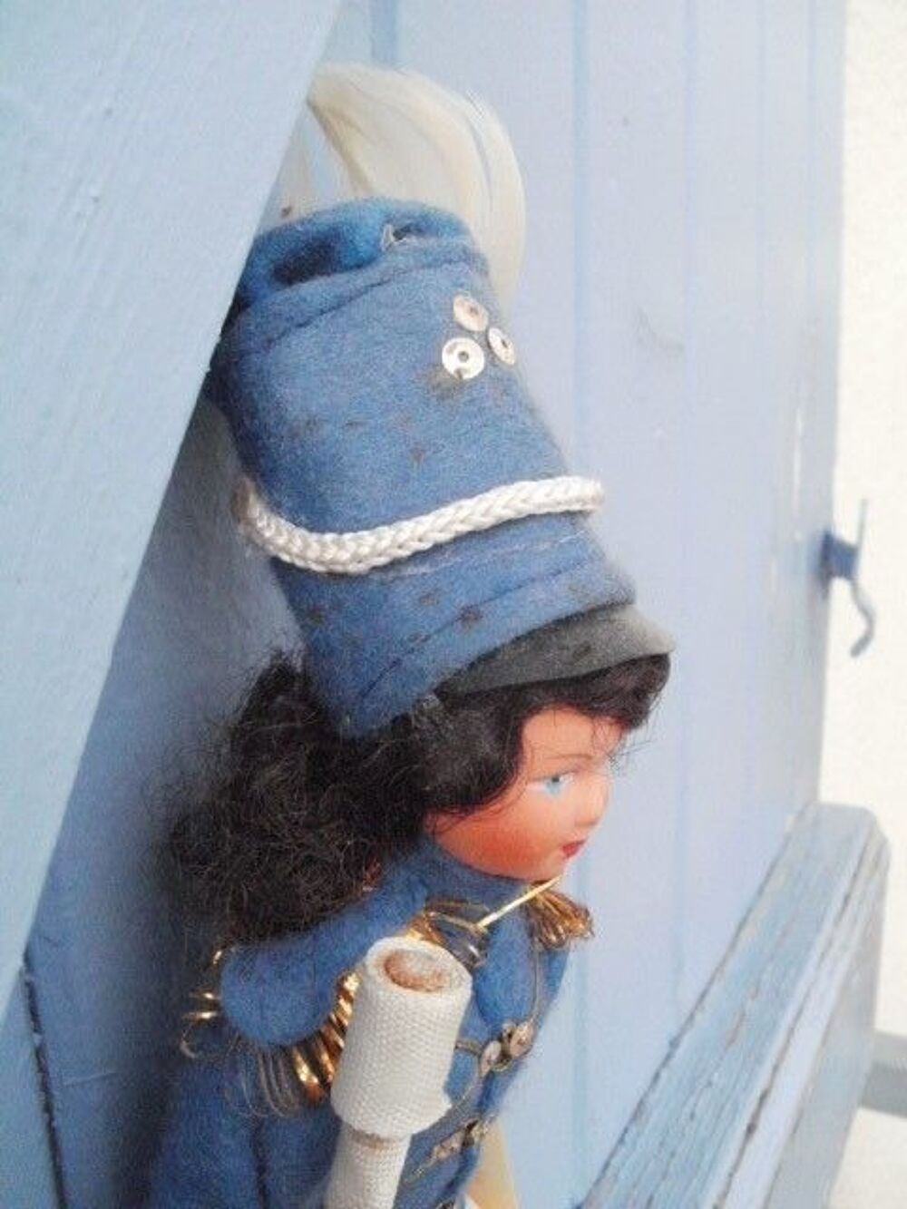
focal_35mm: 36
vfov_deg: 51.4
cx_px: 454
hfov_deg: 39.7
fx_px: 1257
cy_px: 604
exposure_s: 1/640
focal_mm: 6.3
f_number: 5.6
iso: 800
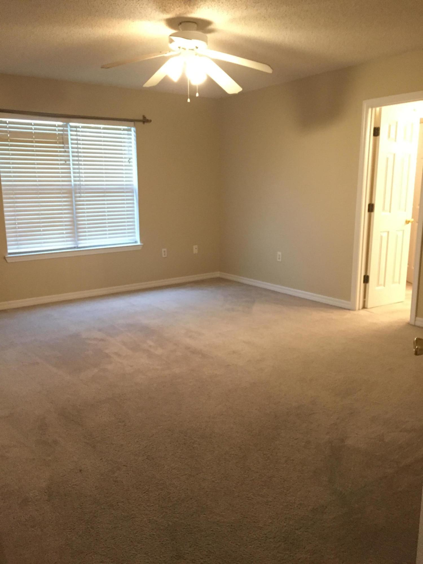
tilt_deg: -11.6
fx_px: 472
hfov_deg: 48.2
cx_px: 212
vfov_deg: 61.7
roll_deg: +0.3
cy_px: 282
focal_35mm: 29
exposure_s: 1/30
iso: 250
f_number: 2.2
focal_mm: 4.15
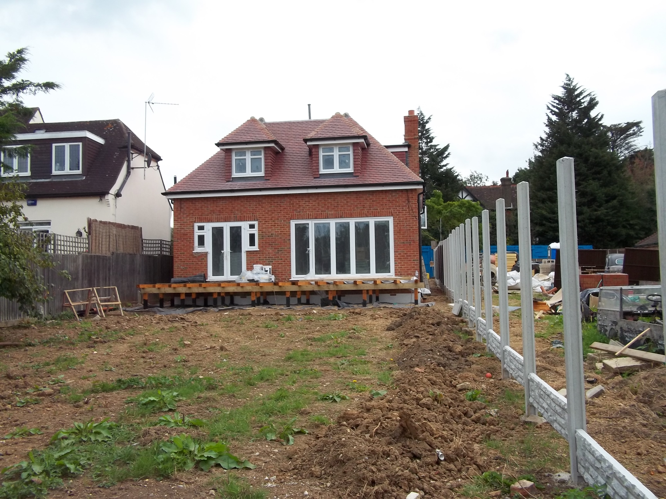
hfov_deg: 56.8
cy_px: 250
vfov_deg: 44.2
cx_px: 333
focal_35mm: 32
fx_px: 616
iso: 80
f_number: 5.5
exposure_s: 1/250
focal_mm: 5.7
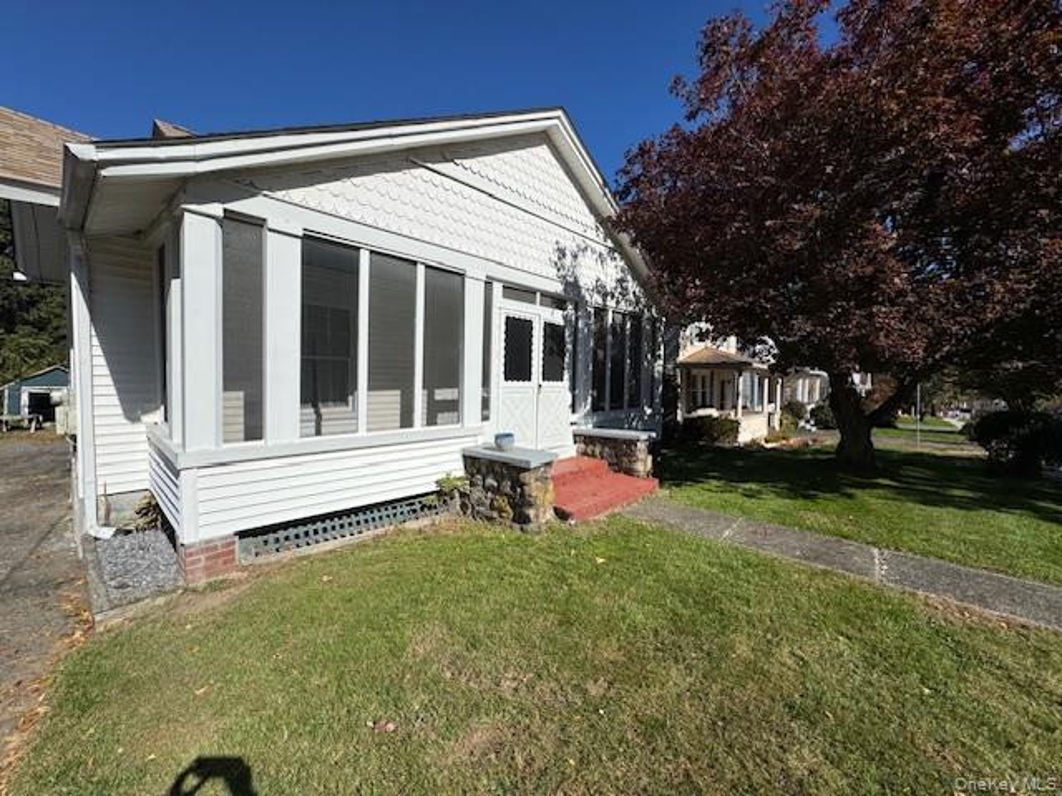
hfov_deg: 102.1
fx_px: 430
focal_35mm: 14
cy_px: 398
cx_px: 531
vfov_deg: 85.7
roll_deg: -0.3
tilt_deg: -2.4
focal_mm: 2.22
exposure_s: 1/3906
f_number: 2.2
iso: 32
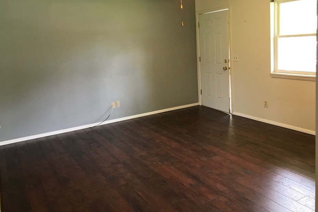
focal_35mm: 32
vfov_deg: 40.9
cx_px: 159
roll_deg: +4.2
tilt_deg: -9.0
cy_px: 86
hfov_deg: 58.7
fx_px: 283
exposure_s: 1/20
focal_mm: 3.99
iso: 40
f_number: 1.8
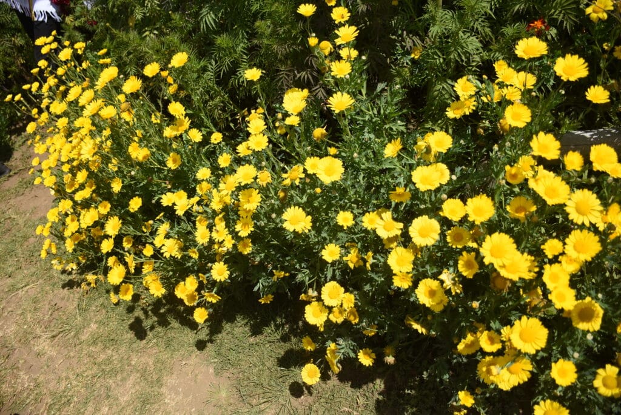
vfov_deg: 48.0
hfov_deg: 67.4
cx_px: 310
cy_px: 208
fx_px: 466
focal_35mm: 27
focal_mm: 18
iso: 125
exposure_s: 1/2000
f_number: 3.5
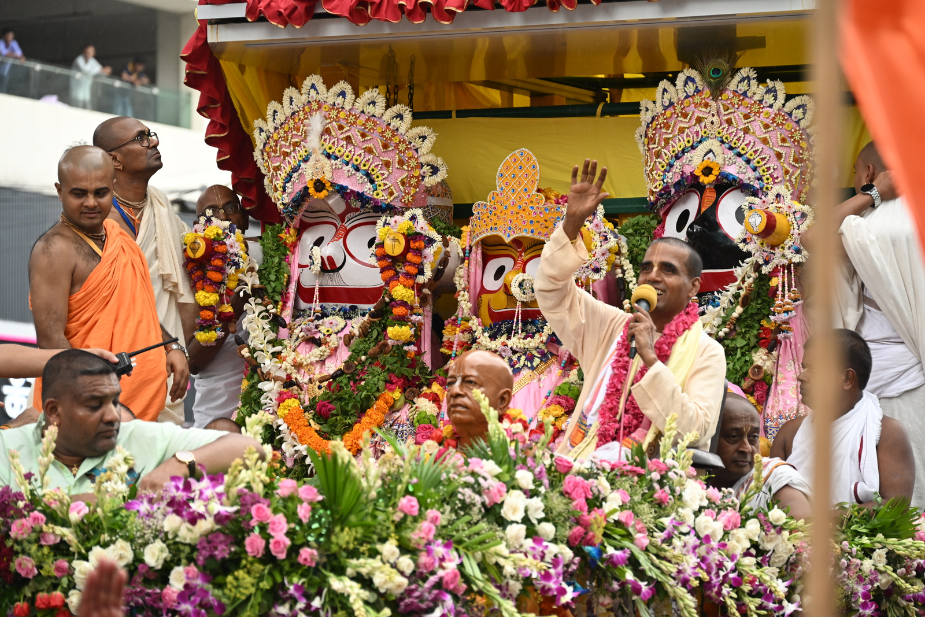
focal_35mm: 165
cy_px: 308
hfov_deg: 12.5
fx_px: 4240
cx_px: 462
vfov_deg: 8.3
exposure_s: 1/250
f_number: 6.3
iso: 1000
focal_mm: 165
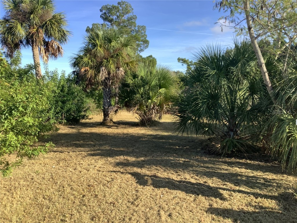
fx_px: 266
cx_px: 148
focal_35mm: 31
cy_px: 112
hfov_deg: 58.4
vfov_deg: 45.4
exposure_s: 1/536
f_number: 2.4
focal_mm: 3.3
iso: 25
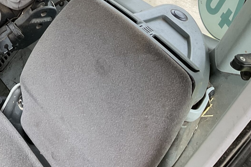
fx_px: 509
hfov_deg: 25.6
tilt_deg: -30.4
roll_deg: -20.2
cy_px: -50
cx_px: -26
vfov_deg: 17.5
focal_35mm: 73
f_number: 1.8
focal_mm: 3
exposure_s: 1/100
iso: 40
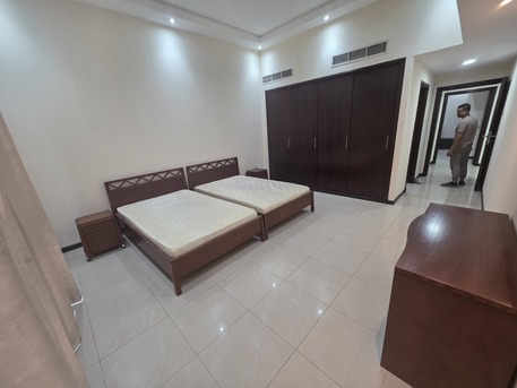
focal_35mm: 13
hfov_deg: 106.2
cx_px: 258
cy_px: 194
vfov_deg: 89.9
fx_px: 194
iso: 160
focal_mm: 2.2
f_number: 1.9
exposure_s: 1/50
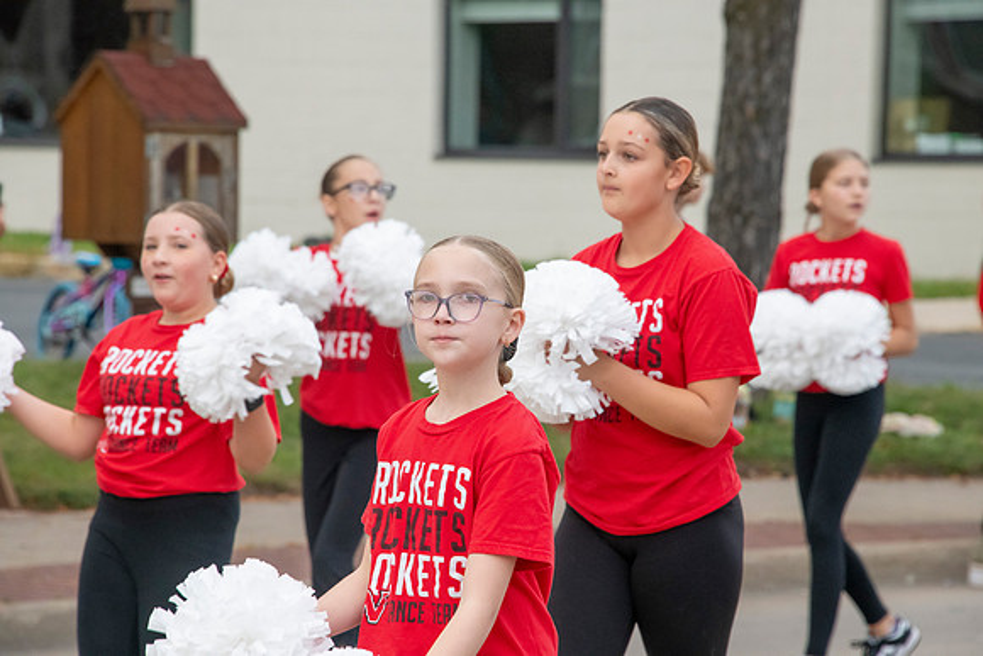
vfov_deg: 4.6
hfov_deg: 6.9
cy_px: 328
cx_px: 492
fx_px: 8193
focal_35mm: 300
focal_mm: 300
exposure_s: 1/500
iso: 3200
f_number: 11
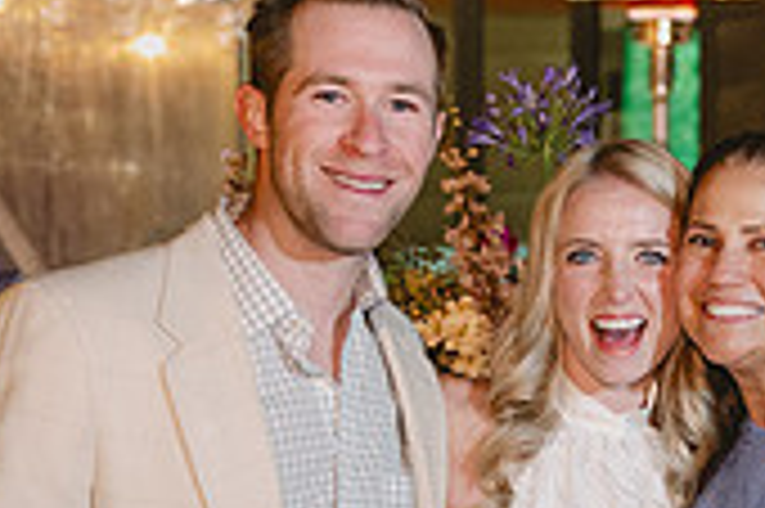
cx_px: 626
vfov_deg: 7.5
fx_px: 3885
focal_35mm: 183
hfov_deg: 11.2
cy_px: 443
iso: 2000
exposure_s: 1/80
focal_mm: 46
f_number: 2.8
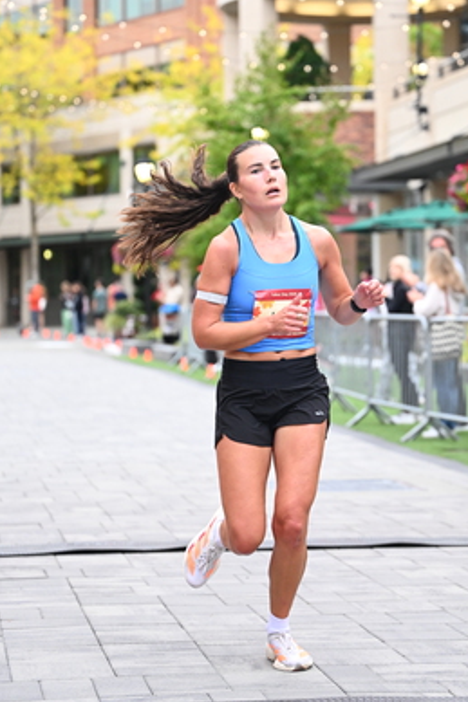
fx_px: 2127
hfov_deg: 12.5
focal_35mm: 109
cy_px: 287
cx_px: 292
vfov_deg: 18.7
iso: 1600
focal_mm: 77
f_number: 2.8
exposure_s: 1/800
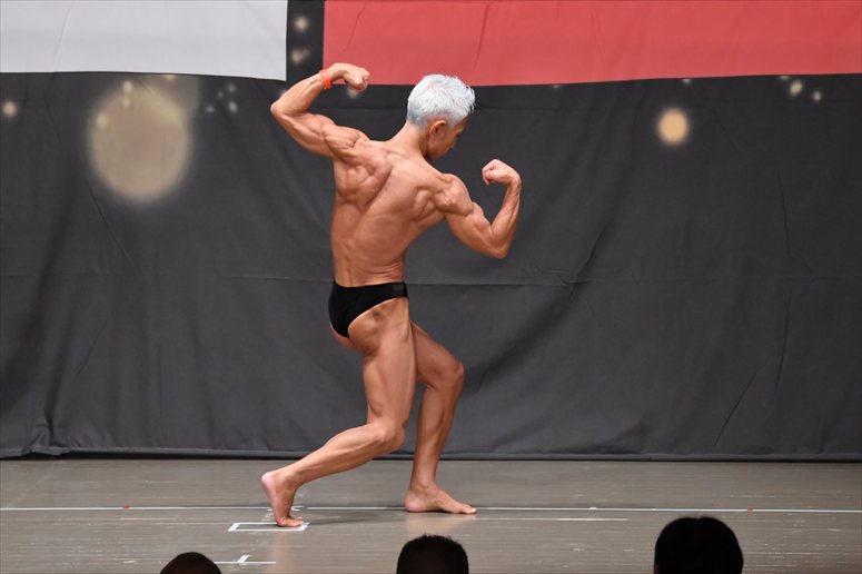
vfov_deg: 5.7
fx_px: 5744
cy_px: 287
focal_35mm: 240
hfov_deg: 8.6
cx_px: 431
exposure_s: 1/400
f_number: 5.6
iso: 6400
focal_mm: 160
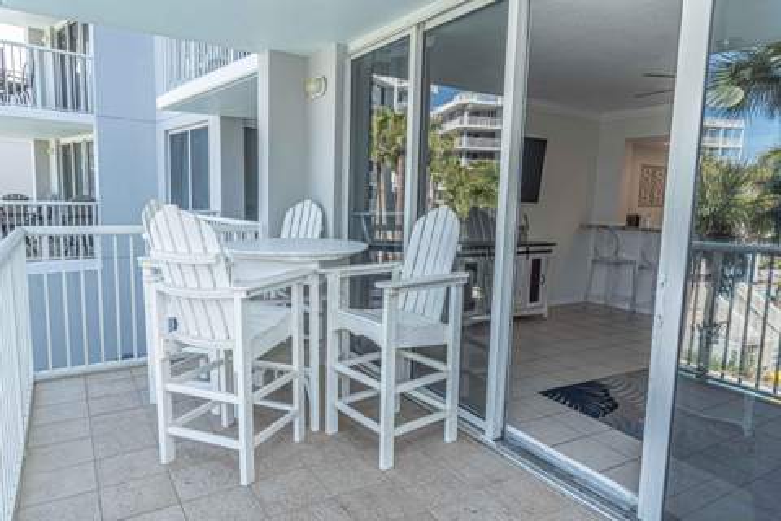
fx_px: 521
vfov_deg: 53.1
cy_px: 260
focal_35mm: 24
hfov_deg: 73.7
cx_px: 390
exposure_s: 1/200
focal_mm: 24
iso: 400
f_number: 7.1
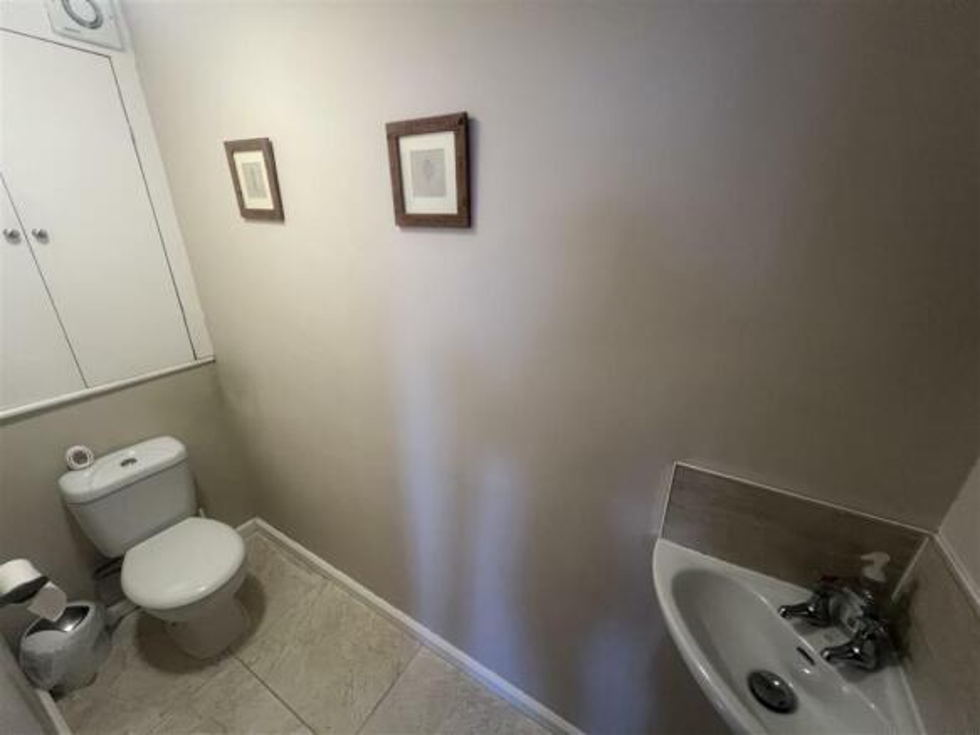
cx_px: 490
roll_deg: -1.2
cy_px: 368
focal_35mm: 13
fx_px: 368
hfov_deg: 106.2
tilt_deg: -21.2
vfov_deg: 89.9
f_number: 1.8
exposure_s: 1/50
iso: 250
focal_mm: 1.57
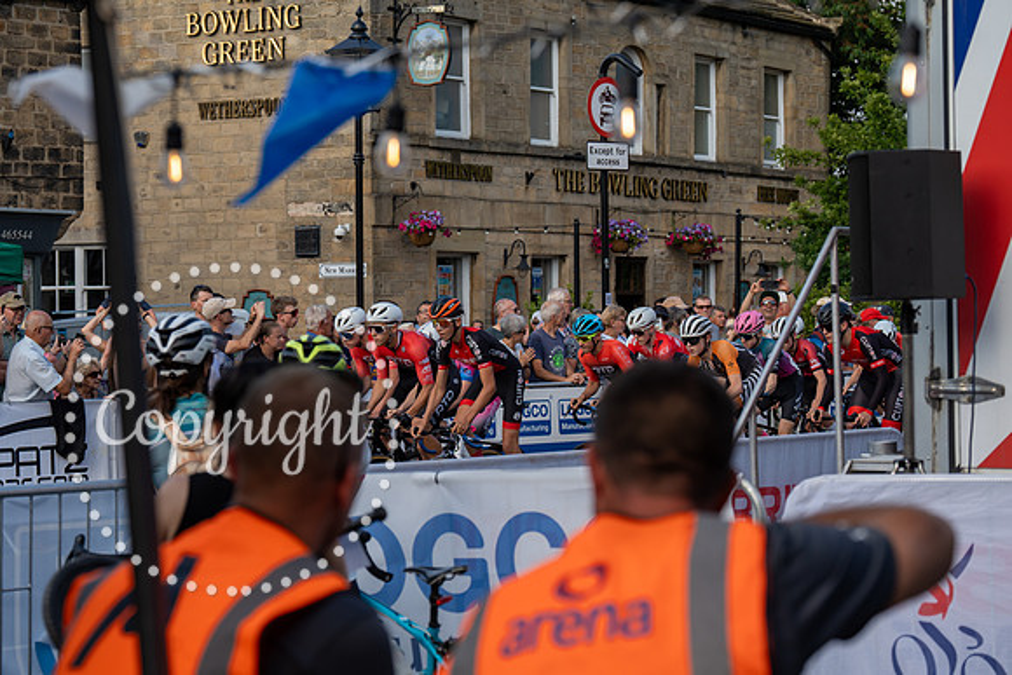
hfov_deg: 21.9
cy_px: 338
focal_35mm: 93
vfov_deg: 14.7
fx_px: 2615
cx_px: 506
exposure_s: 1/800
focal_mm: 93
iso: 160
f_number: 5
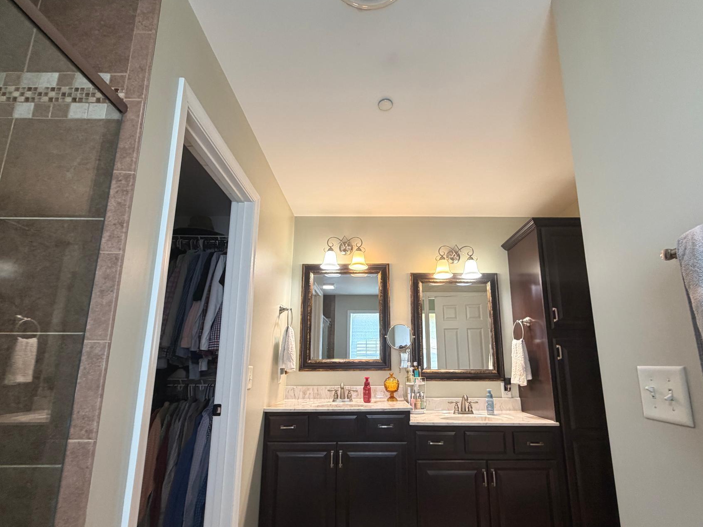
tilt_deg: +10.9
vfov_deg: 74.4
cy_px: 295
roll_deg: +1.3
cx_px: 373
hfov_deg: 90.9
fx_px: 345
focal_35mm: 17
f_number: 2.2
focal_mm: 2.22
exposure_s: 1/60
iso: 200
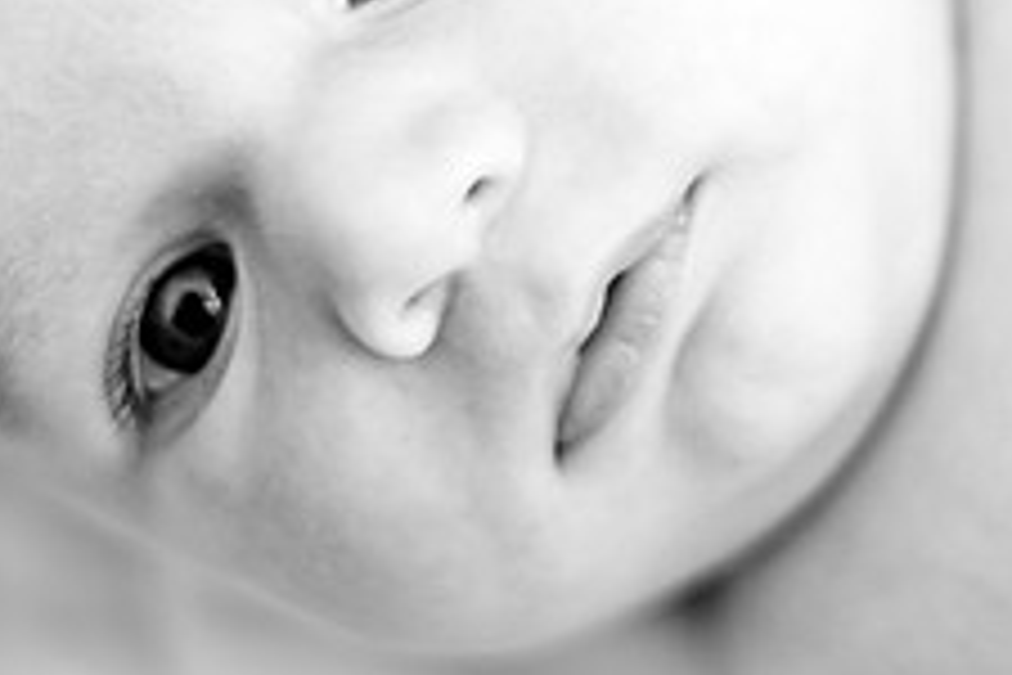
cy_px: -94
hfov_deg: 15.7
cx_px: 886
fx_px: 3626
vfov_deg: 10.5
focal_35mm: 129
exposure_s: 1/60
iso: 200
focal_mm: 50
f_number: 1.4
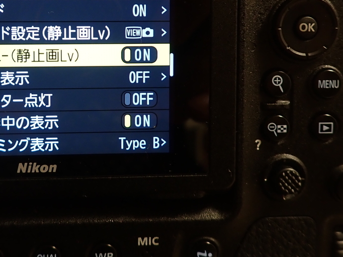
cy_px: 49
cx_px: 95
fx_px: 436
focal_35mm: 44
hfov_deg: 41.9
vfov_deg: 31.9
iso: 200
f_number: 2
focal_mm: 4.5
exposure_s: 1/50
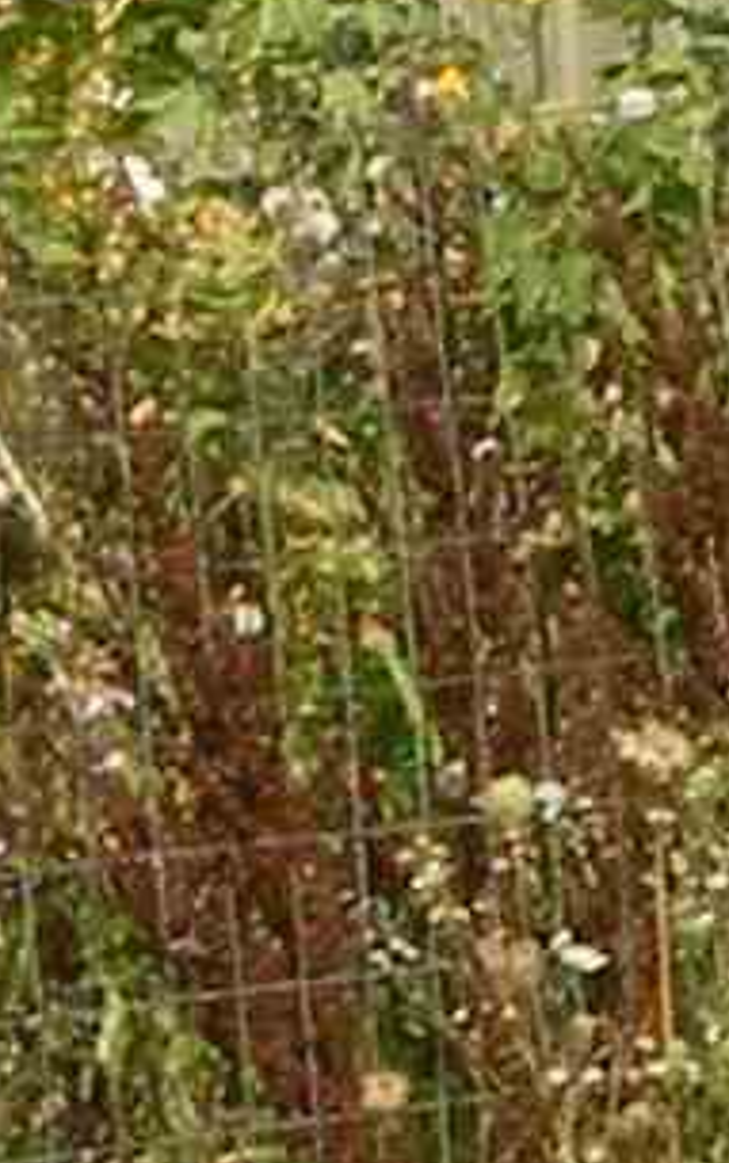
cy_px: -118
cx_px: 3126
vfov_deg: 4.7
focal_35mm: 448
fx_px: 14221
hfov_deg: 2.8
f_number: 6.3
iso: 64
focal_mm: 7.4
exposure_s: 1/293
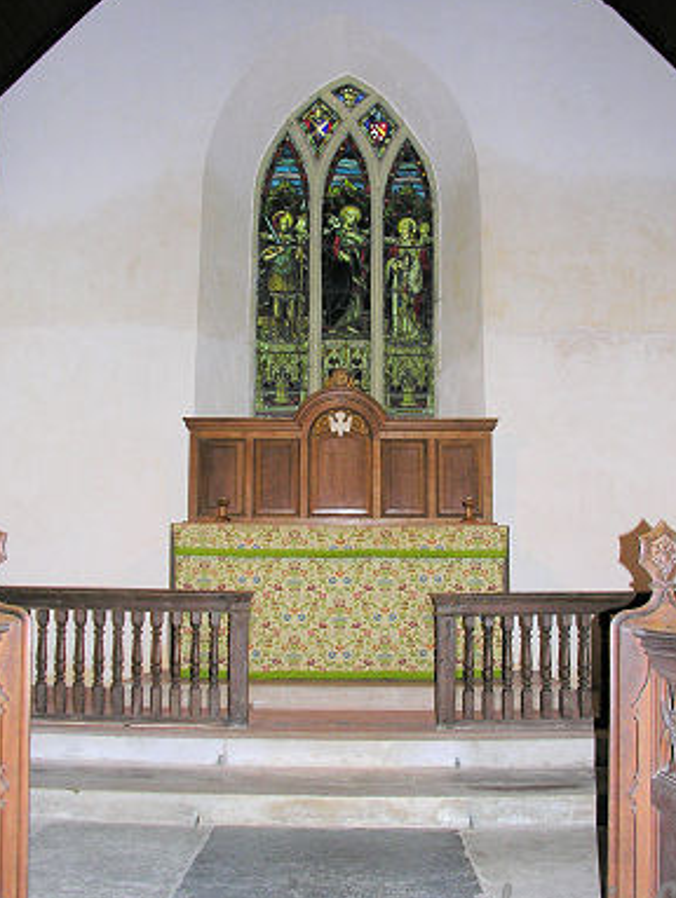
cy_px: 434
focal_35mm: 42
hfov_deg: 34.4
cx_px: 339
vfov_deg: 44.7
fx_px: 1092
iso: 124
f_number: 2.8
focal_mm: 8.9
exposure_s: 1/60.1
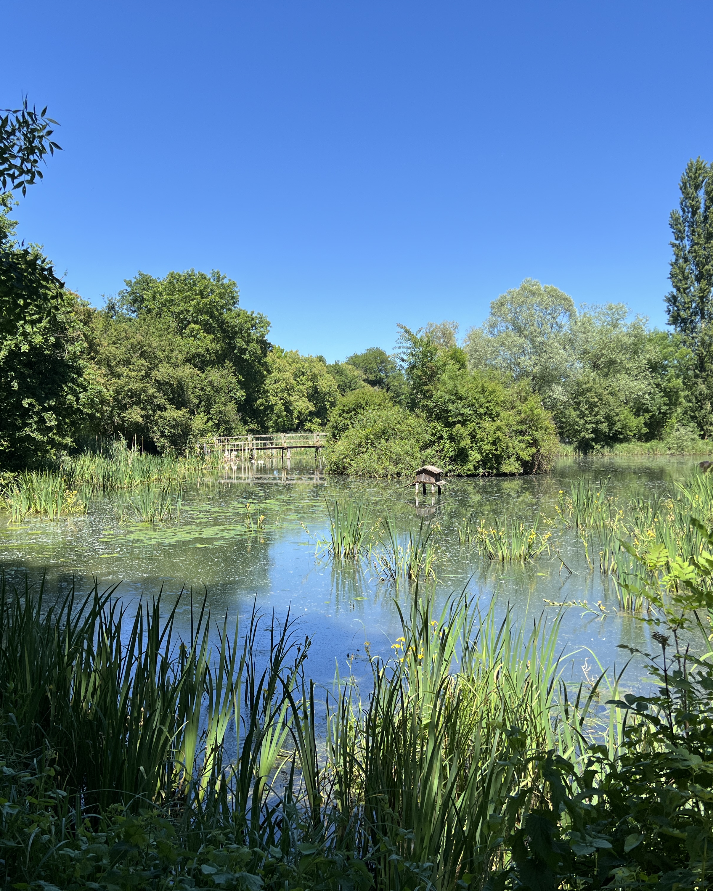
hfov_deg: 43.3
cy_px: 446
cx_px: 340
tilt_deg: -1.4
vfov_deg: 52.8
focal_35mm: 34
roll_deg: +0.8
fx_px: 897
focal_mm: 5.7
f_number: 1.5
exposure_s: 1/2165
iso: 50
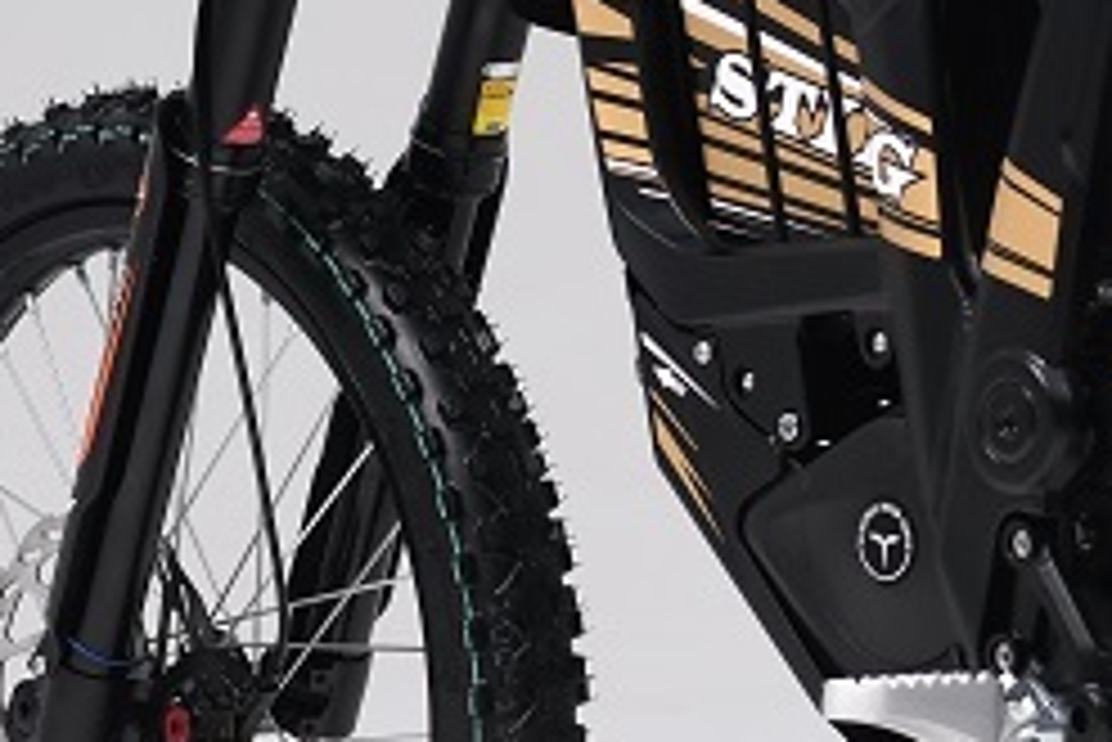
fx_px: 10632
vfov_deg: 4.0
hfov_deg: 6.0
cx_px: 1220
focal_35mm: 344
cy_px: 162
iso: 200
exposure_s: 1/60
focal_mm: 85
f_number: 7.1
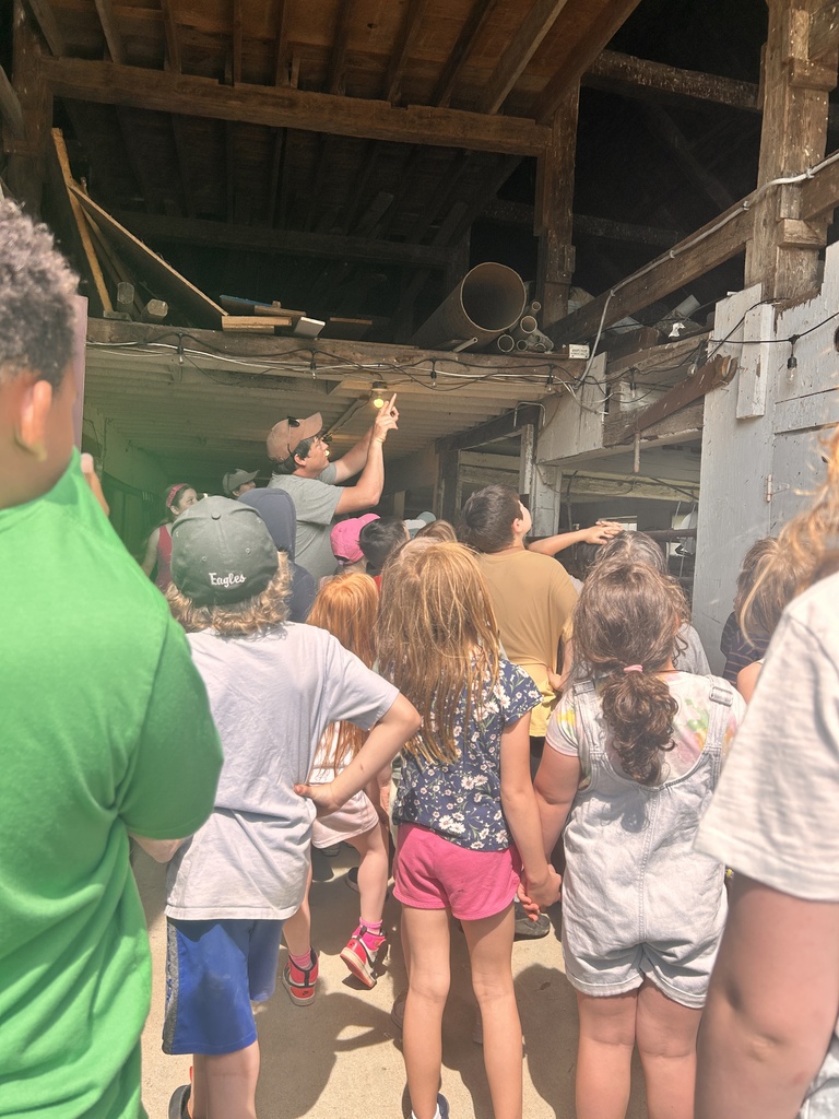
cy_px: 560
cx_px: 420
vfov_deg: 67.3
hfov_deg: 53.1
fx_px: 840
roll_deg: -3.2
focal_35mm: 26
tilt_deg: -0.4
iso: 50
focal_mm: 5.7
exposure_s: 1/1869
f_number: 1.5
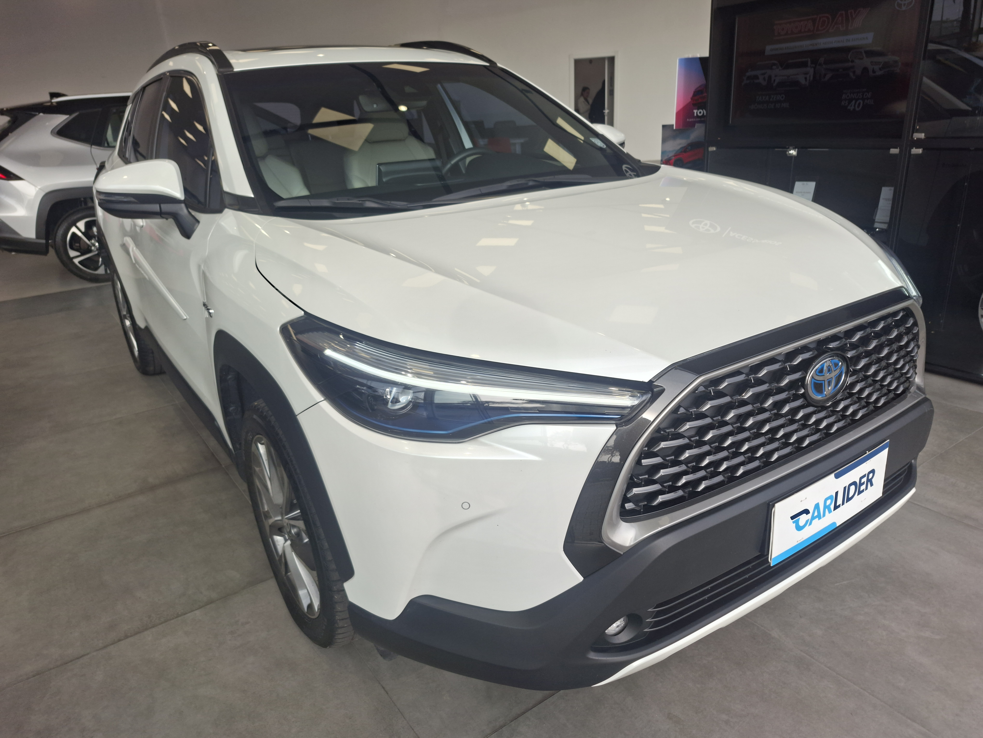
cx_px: 492
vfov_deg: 58.9
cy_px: 369
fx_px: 653
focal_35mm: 23
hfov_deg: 73.9
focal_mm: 5.54
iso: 50
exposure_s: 1/538
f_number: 1.8
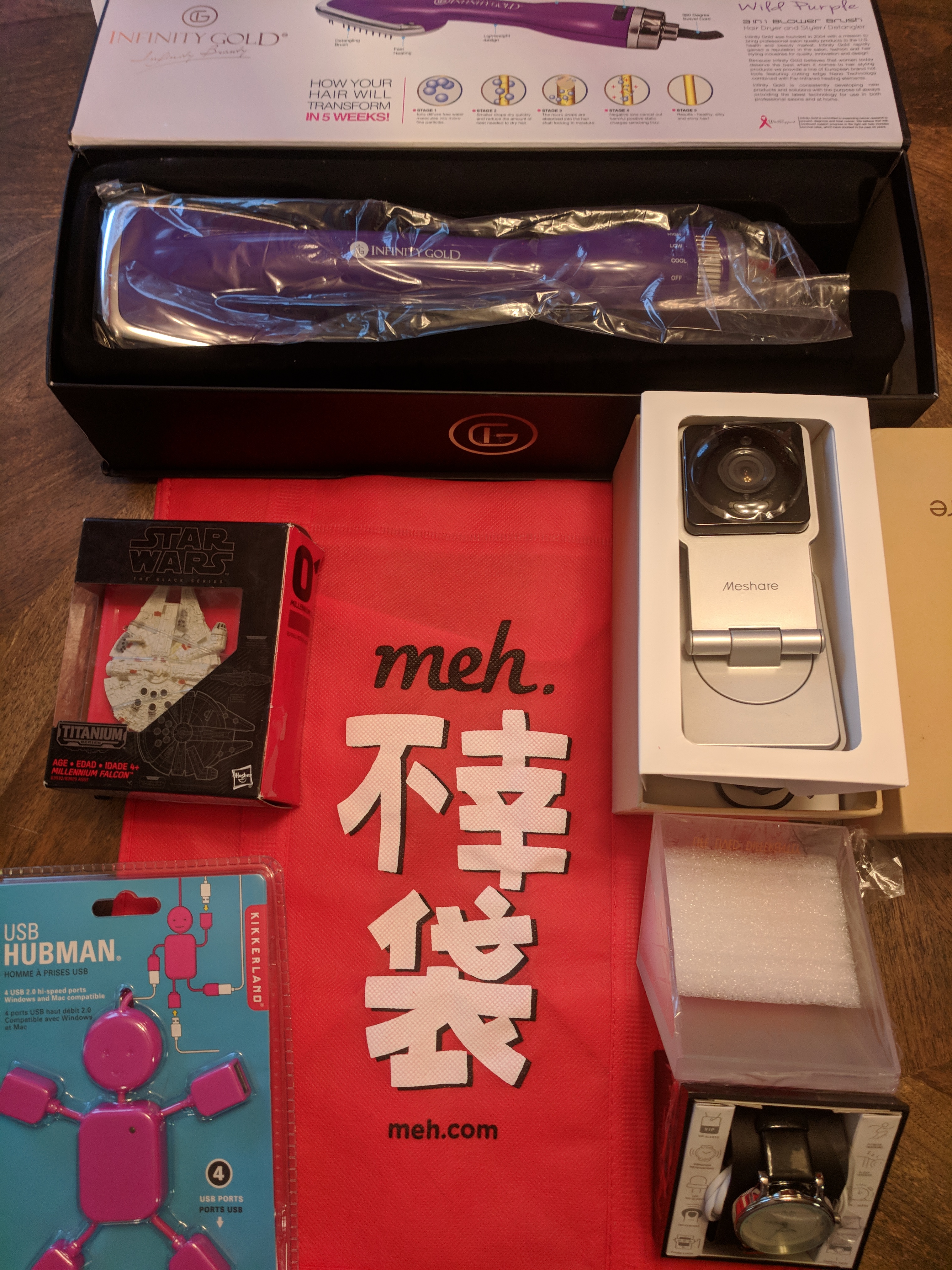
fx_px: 953
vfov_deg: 67.3
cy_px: 635
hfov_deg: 53.1
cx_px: 476
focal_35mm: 26
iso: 387
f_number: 2
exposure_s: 1/60
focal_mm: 4.67
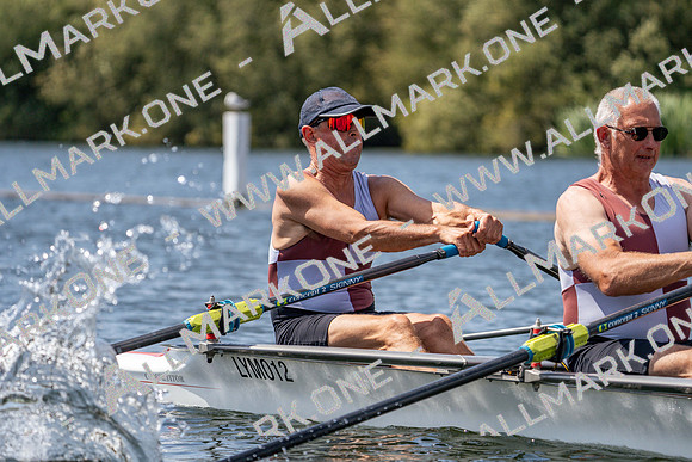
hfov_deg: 8.2
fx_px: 4806
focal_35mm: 250
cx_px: 346
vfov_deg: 5.5
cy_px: 231
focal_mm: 250
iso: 320
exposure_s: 1/2000
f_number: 5.6
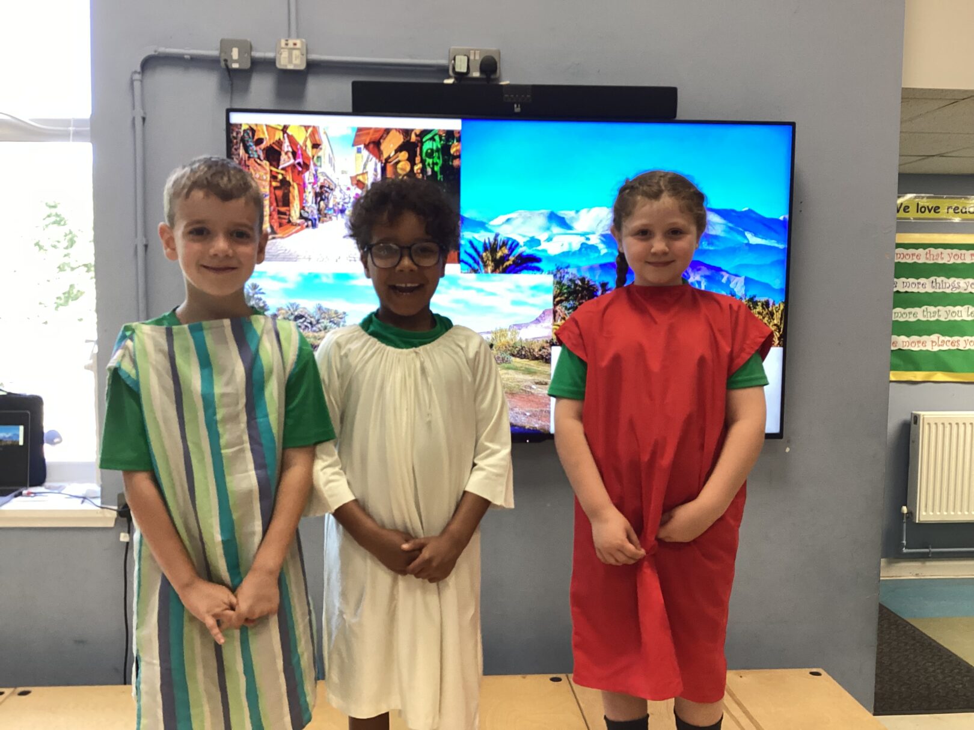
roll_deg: -0.6
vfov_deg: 45.4
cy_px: 365
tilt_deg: -5.4
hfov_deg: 58.4
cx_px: 487
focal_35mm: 31
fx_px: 872
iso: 160
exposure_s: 1/60
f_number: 2.4
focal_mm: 3.3
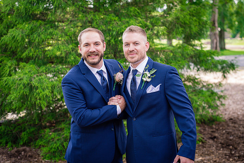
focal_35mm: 53
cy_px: 76
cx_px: 130
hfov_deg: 37.3
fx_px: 361
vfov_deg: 25.4
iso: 400
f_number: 3.2
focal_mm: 50
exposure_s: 1/320
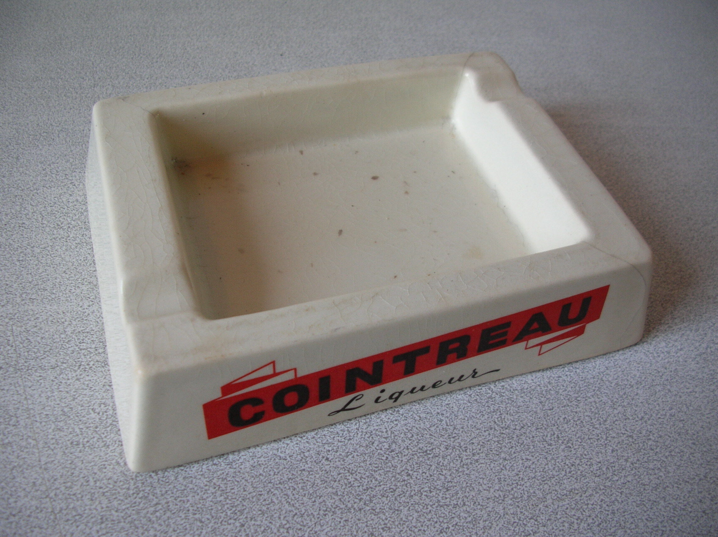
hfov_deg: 52.7
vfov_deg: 40.6
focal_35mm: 35
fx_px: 725
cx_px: 359
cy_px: 268
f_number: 2.8
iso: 50
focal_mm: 5.8
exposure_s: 1/11.6
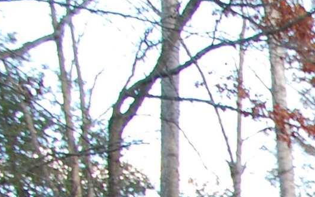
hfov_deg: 14.0
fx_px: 764
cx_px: 794
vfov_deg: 12.1
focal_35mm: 89
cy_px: 459
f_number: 4
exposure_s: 1/60
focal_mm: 10
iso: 200
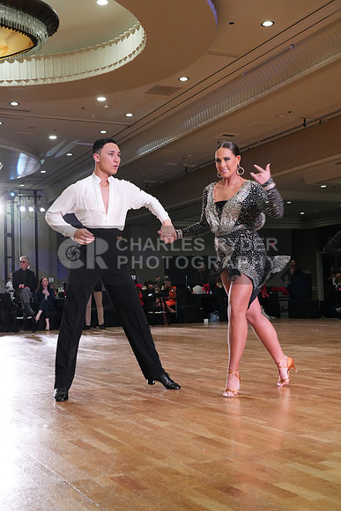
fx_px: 639
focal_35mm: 45
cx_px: 170
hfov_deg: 29.9
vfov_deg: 43.6
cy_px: 256
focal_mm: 45
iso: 4000
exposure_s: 1/200
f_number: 7.1
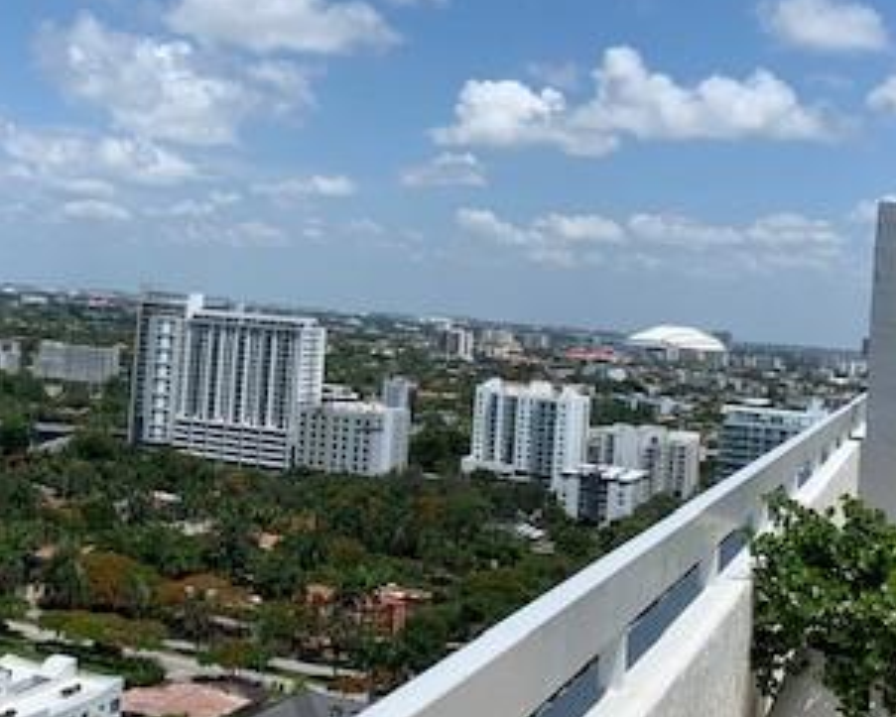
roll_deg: -5.4
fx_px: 1432
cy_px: 271
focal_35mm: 54
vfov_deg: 28.0
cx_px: 232
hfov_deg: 34.1
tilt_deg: +3.2
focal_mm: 4.25
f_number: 1.8
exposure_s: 1/4098
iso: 25
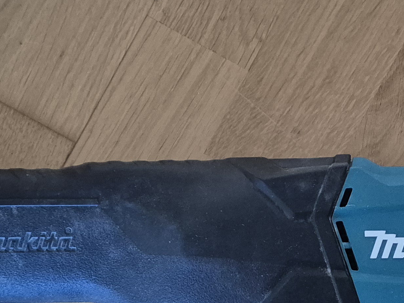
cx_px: 315
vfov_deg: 18.7
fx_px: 875
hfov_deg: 25.6
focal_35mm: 75
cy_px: 350
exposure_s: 1/50
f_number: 1.8
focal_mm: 5.4
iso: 1600
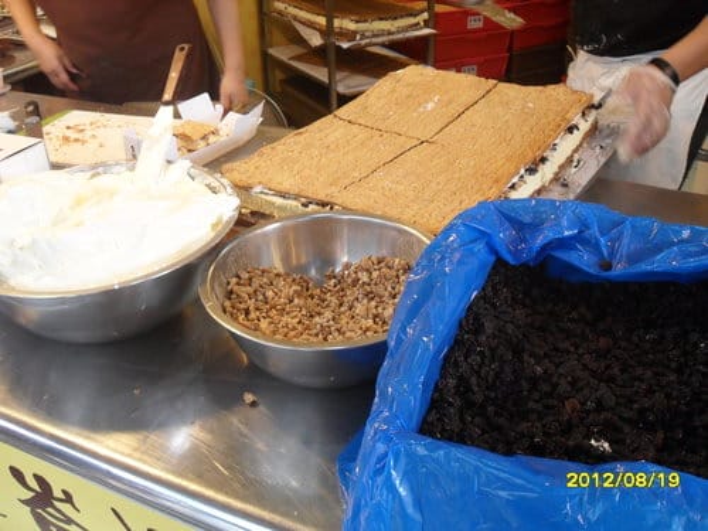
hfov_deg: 52.6
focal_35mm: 35
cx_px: 354
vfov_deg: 40.7
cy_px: 266
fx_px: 716
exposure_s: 1/30
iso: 200
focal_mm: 6.2
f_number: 2.8
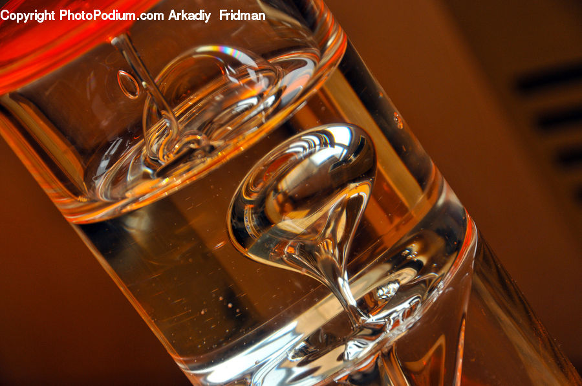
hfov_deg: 13.1
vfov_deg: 8.7
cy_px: 193
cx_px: 291
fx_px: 2542
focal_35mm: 158
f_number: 8
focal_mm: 105
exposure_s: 1/160
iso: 200
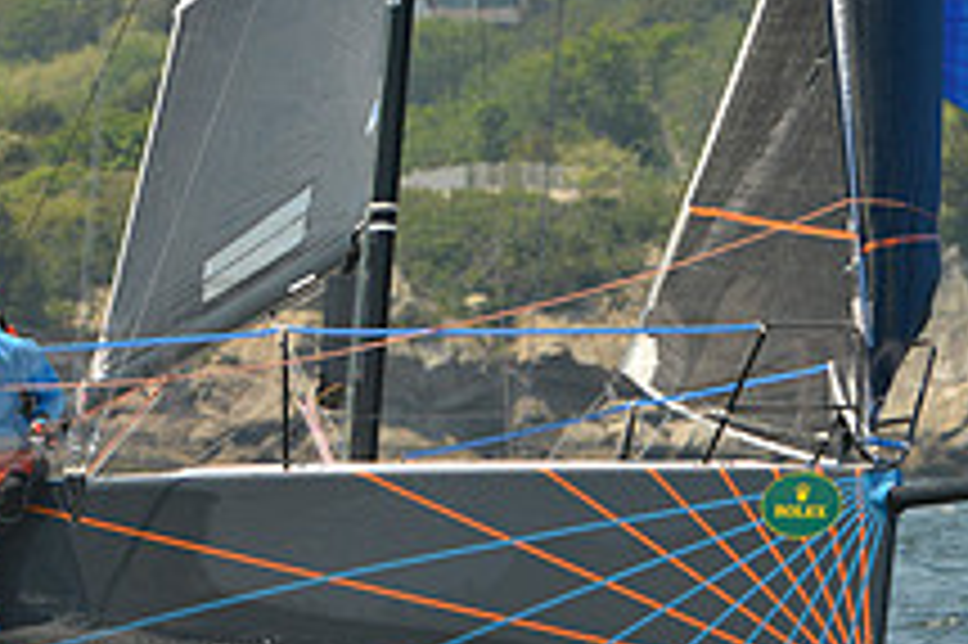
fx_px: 18861
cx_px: 554
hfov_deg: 2.9
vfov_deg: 2.0
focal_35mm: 702
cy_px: 137
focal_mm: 260
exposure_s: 1/1250
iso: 280
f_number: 7.1
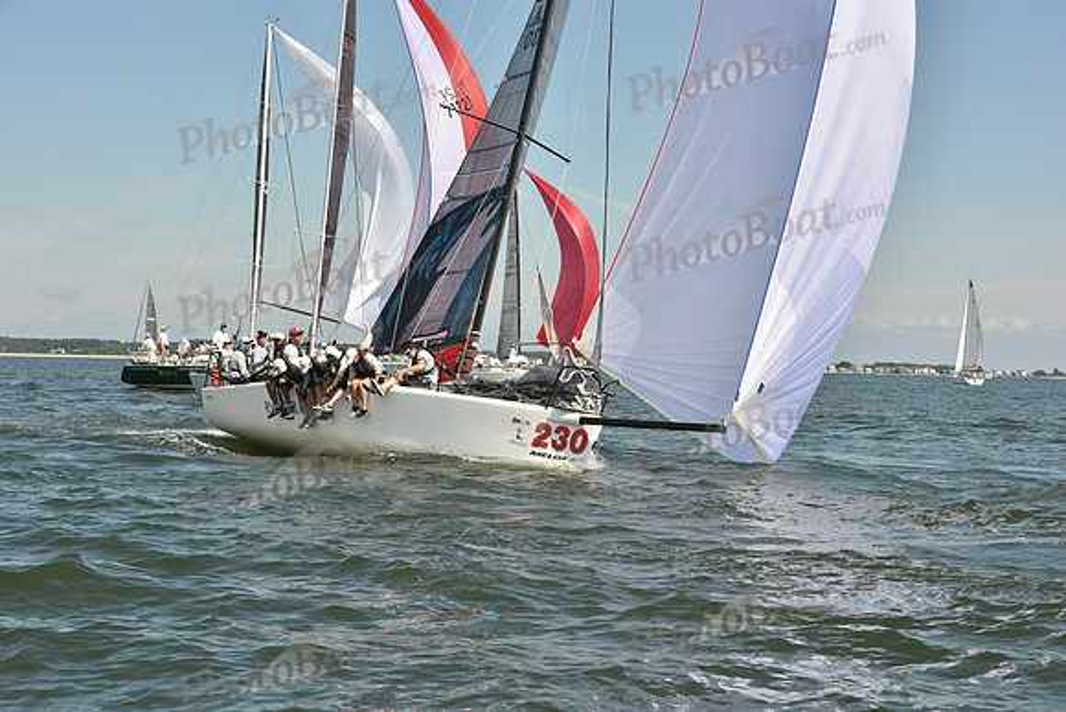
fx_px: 2073
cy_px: 356
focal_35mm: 70
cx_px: 533
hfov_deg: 28.8
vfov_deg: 19.5
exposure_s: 1/640
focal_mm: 70
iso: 320
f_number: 13
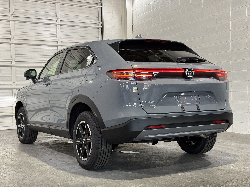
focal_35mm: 48
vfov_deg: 30.3
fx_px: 347
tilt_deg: -0.1
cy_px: 94
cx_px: 125
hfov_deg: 39.7
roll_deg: +0.5
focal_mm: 6.76
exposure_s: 1/60
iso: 125
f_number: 1.78
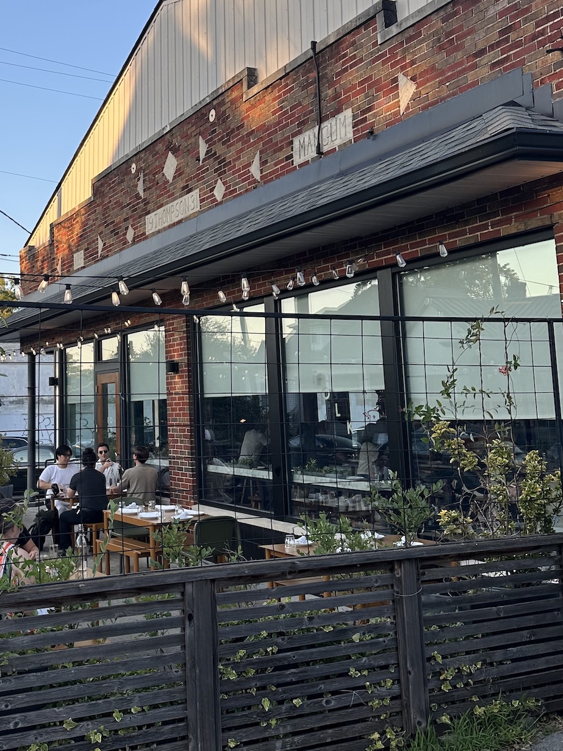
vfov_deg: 47.5
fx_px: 846
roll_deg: +0.1
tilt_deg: +7.2
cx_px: 122
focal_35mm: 39
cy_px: 289
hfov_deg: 35.7
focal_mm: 6.86
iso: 80
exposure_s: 1/709
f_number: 1.78
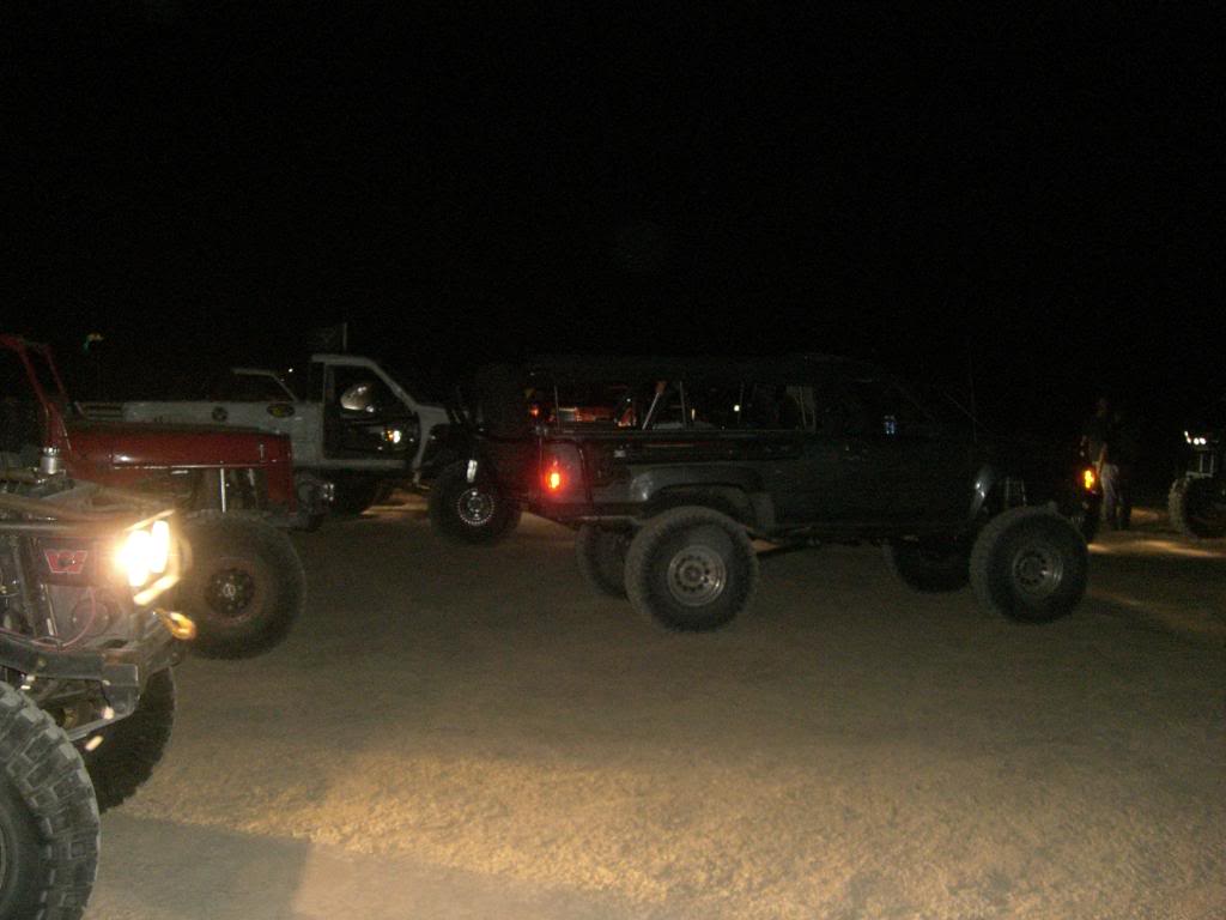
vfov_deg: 37.7
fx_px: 1346
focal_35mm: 38
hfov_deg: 49.0
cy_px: 460
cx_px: 613
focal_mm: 6.2
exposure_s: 1/60
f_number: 2.7
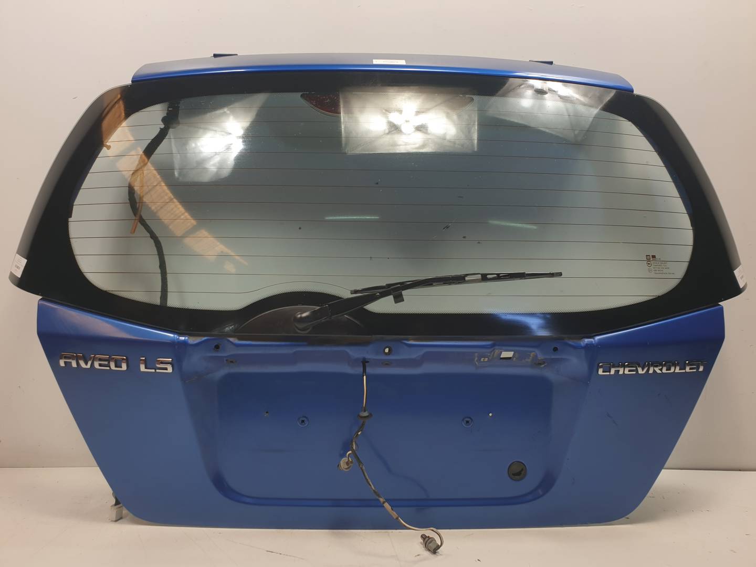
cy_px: 284
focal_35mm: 26
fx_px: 568
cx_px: 378
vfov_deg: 53.1
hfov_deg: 67.3
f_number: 2.4
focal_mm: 4.3
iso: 64
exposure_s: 1/100
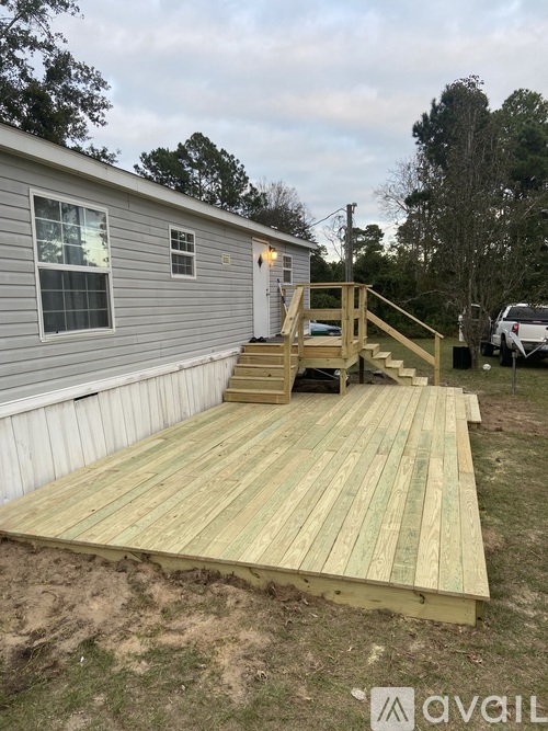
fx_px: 549
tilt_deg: -4.9
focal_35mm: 26
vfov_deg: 67.3
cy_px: 366
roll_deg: +0.9
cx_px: 274
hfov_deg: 53.0
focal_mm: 4.25
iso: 40
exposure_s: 1/121
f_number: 1.8
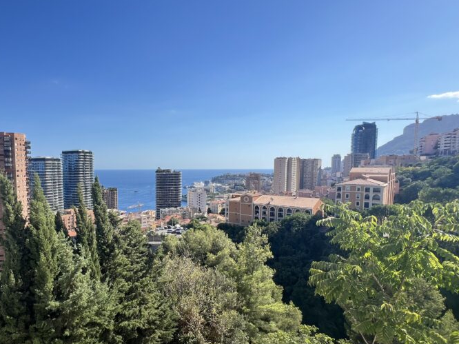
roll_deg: +0.3
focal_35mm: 20
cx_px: 161
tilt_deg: -5.3
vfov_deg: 65.7
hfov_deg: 79.6
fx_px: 265
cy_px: 194
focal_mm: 1.57
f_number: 1.8
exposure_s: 1/809
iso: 32
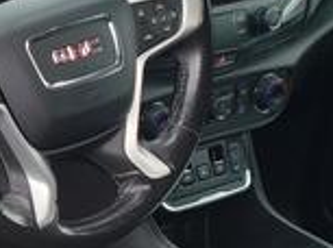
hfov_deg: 14.6
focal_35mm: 109
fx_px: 1046
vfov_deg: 13.1
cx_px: -355
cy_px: 322
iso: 50
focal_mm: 4.3
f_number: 2.4
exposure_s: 1/115
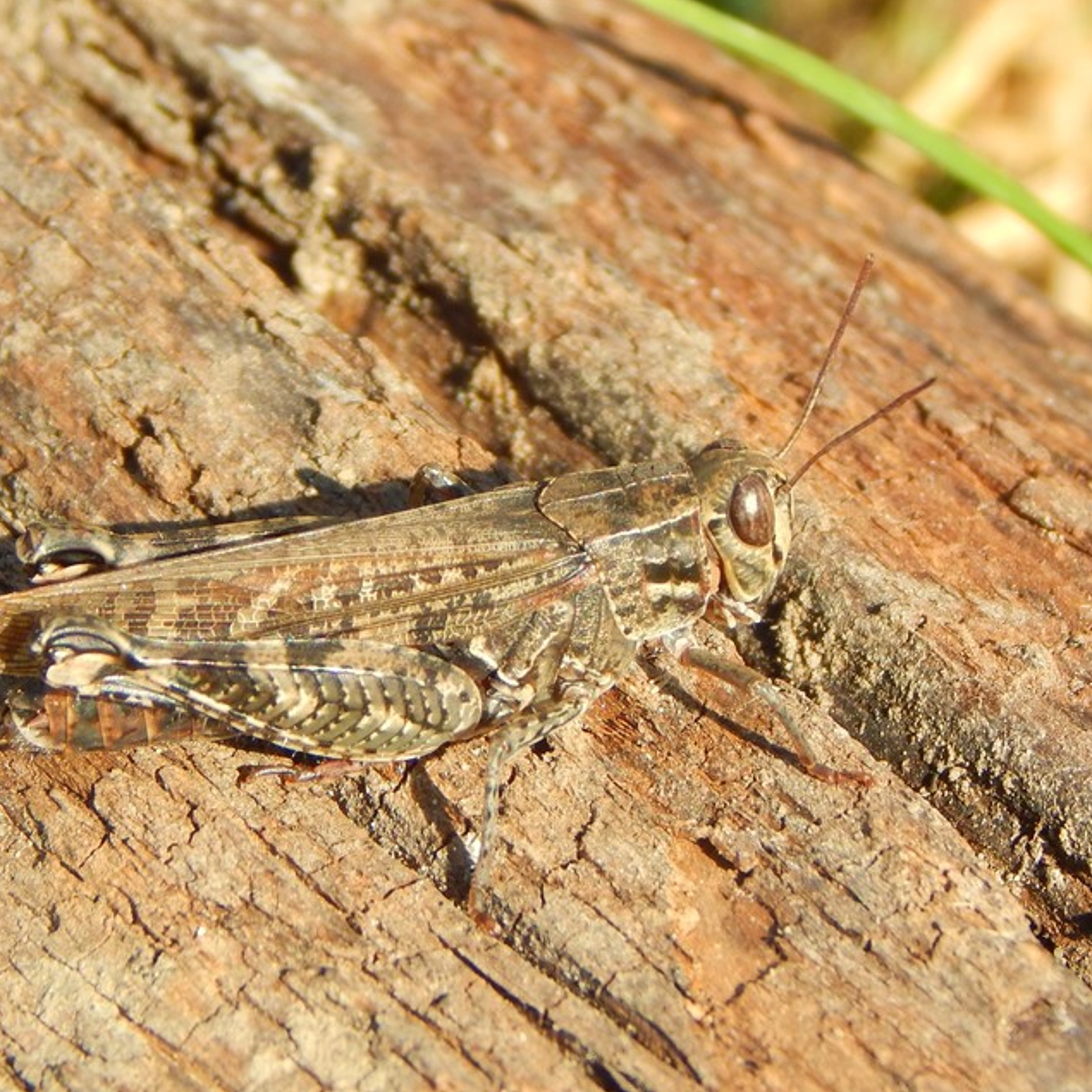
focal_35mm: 190
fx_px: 6781
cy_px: 543
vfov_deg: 9.2
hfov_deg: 9.2
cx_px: 448
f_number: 5.1
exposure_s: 1/400
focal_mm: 28.7
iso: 125
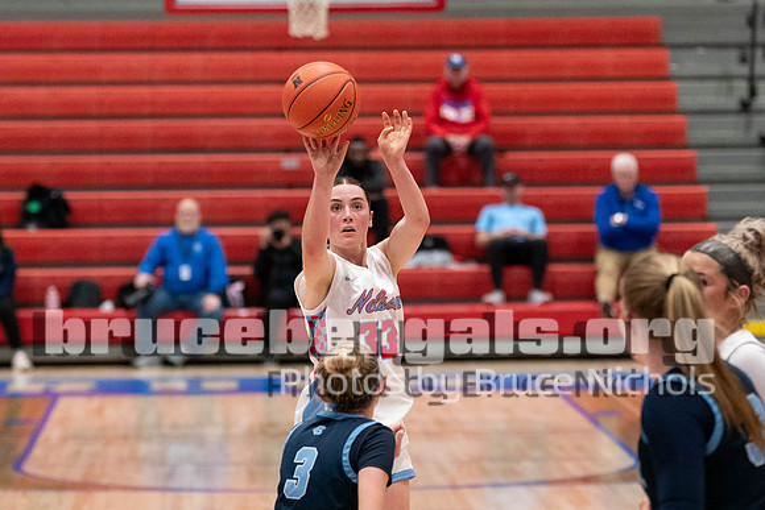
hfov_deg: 10.4
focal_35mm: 197
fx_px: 4185
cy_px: 284
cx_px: 374
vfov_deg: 7.0
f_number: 2.8
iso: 5000
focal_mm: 121
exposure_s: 1/1000
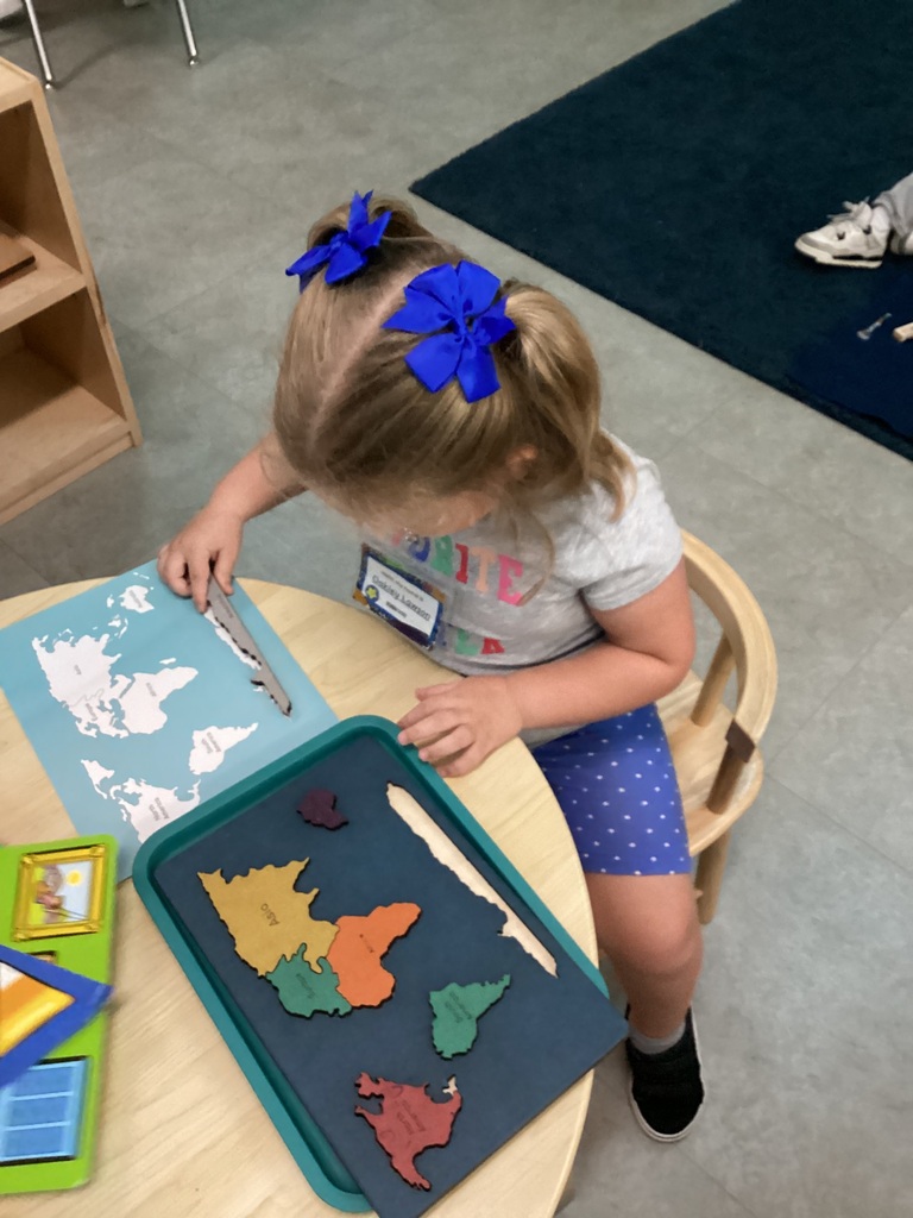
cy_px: 609
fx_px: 1090
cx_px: 456
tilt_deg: -51.1
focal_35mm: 31
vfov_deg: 58.4
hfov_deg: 45.4
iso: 500
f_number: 2.4
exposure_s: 1/25
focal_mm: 3.3
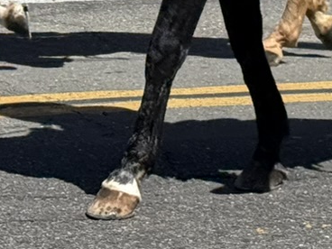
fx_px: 2561
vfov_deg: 5.5
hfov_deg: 7.4
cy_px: -212
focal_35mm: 267
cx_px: 201
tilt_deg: -2.3
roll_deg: -1.4
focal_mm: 6.76
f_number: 1.78
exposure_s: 1/4878
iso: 80
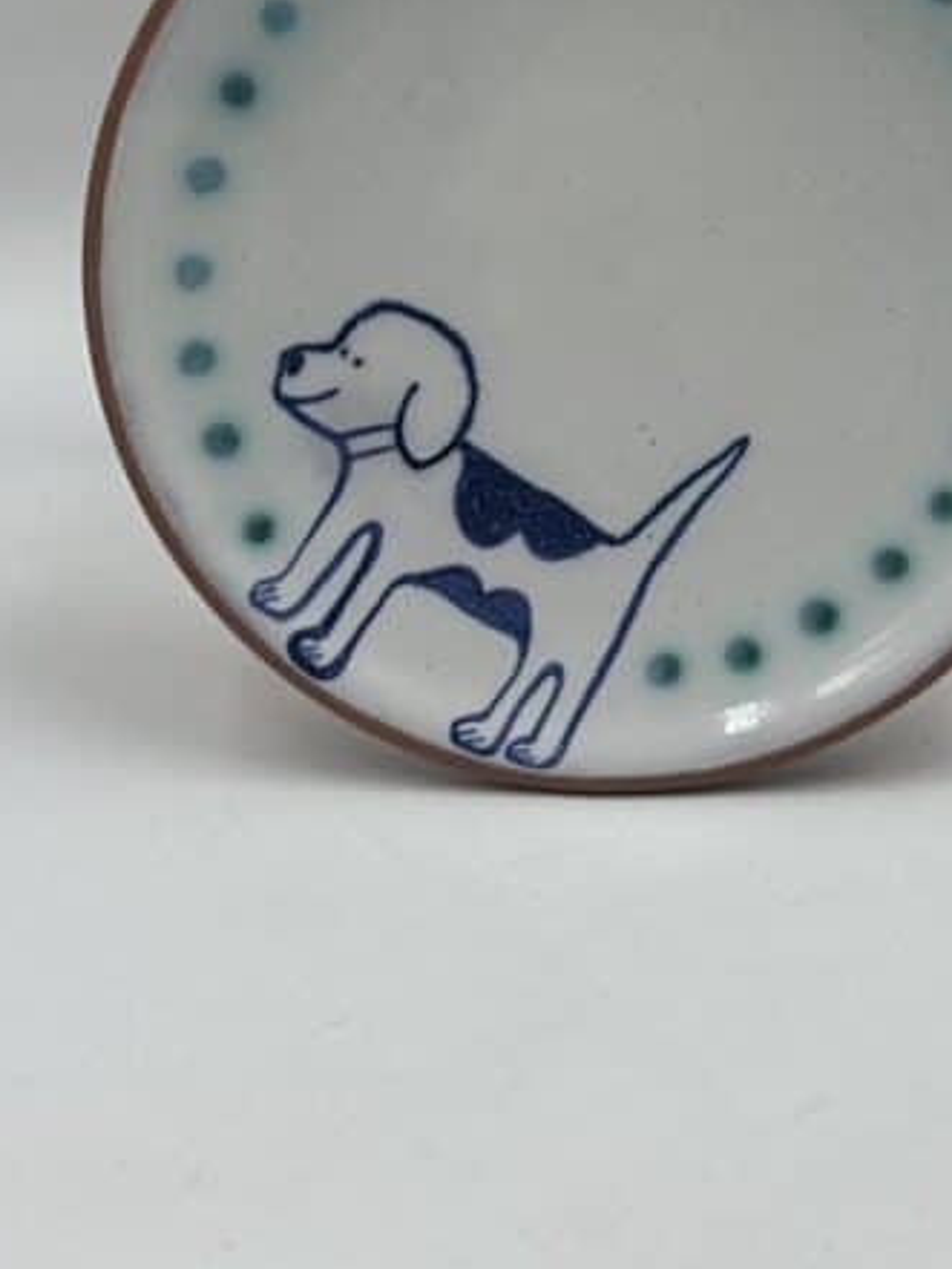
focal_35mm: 87
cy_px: 216
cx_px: 598
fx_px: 3189
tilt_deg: -16.8
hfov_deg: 17.0
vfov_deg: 22.1
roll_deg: -1.1
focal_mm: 6.86
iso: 64
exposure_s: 1/830
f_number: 1.78
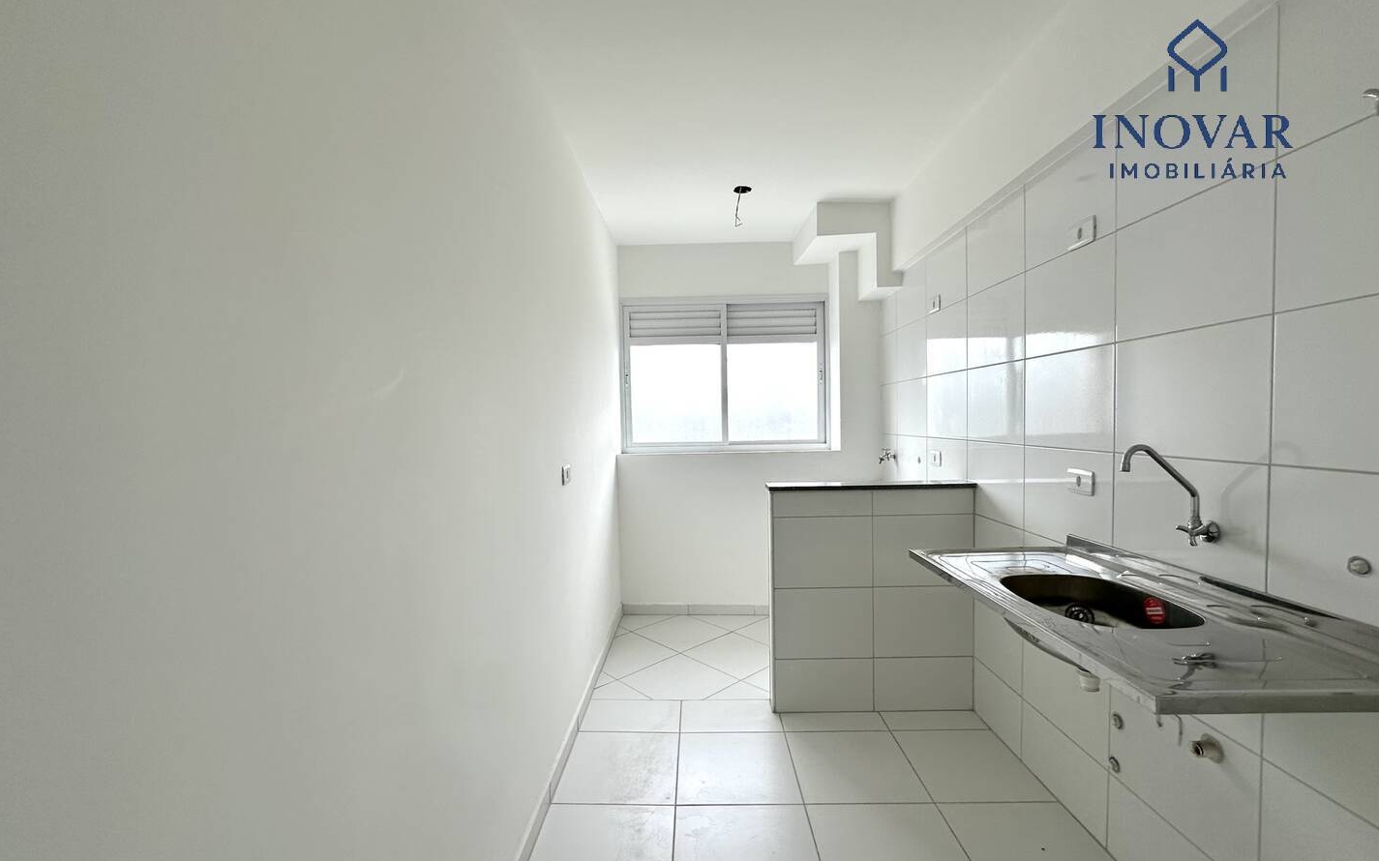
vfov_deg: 74.7
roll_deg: +1.9
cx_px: 685
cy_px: 443
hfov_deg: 101.5
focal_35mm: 15
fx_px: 564
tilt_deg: -2.0
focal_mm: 2.22
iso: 50
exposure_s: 1/120
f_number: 2.2
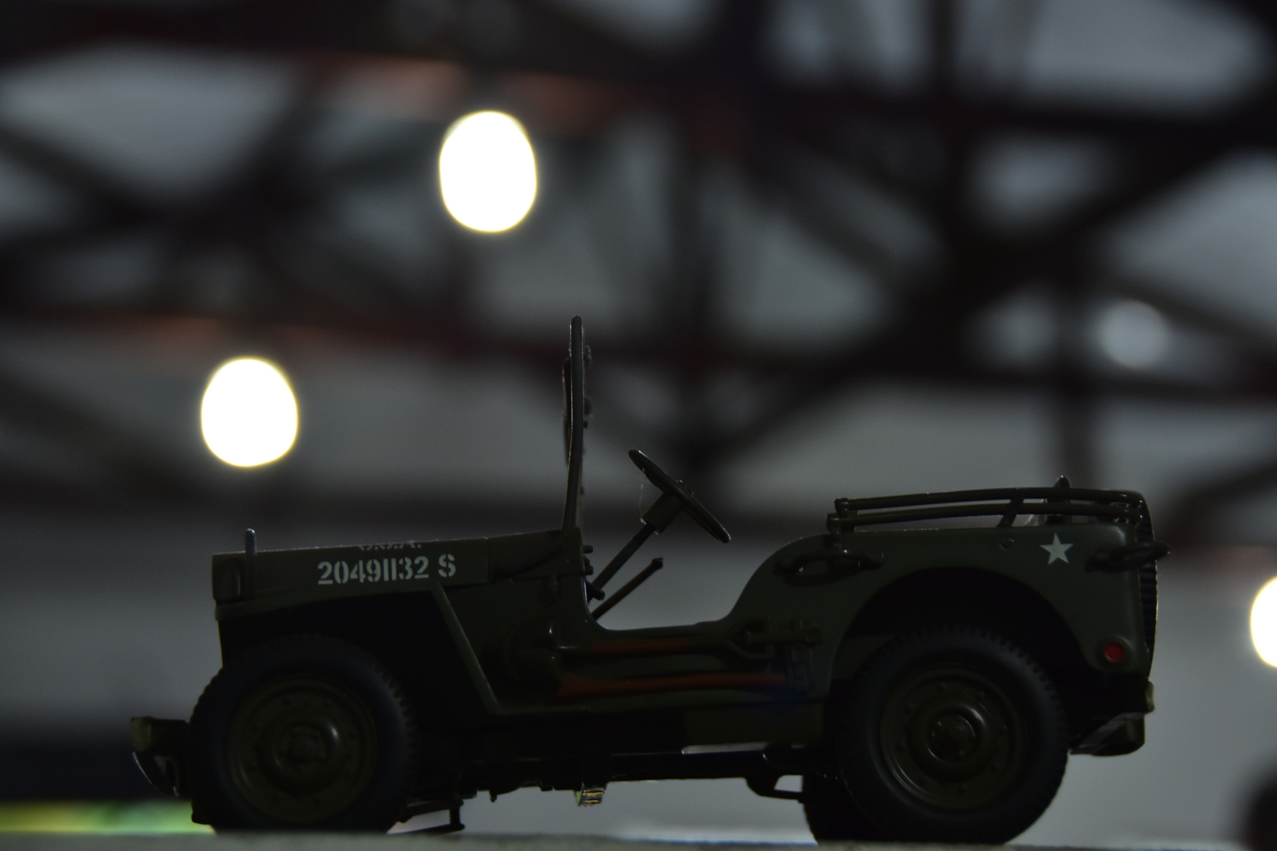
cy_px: 426
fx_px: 3458
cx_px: 638
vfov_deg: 14.0
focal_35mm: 98
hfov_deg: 20.9
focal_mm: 65
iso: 640
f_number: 5
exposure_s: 1/30
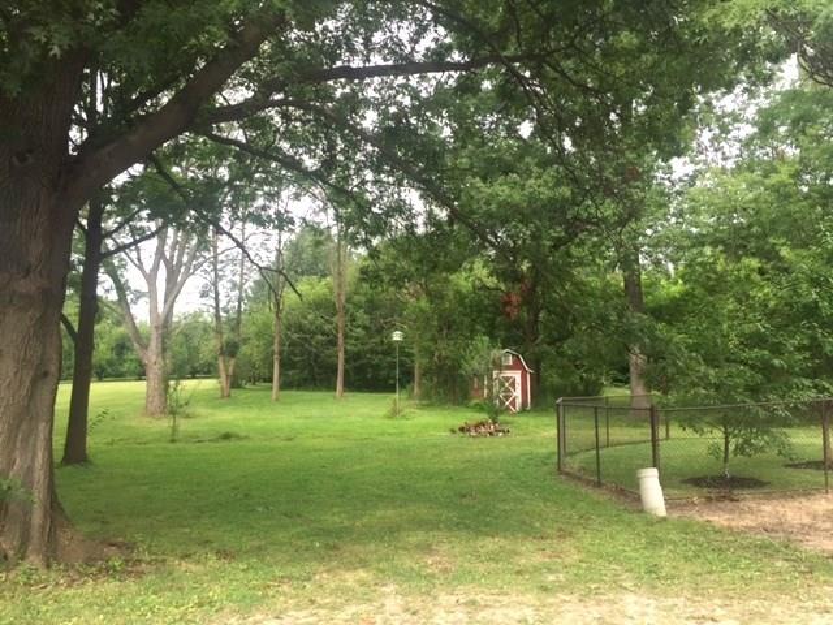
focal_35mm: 29
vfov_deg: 48.2
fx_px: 698
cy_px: 312
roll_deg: -0.8
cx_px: 416
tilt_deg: +3.6
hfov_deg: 61.7
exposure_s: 1/482
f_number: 2.2
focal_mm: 4.15
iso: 32
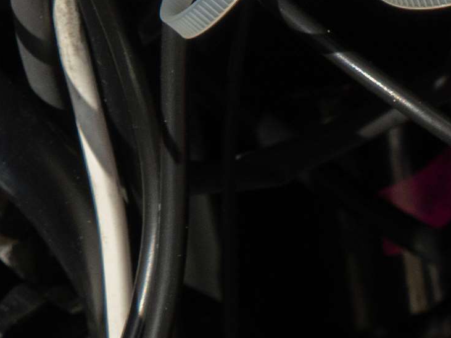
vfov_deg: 5.9
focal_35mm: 243
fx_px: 3165
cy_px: 811
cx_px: 623
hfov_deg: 8.0
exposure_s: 1/250
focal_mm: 44
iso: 250
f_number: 13
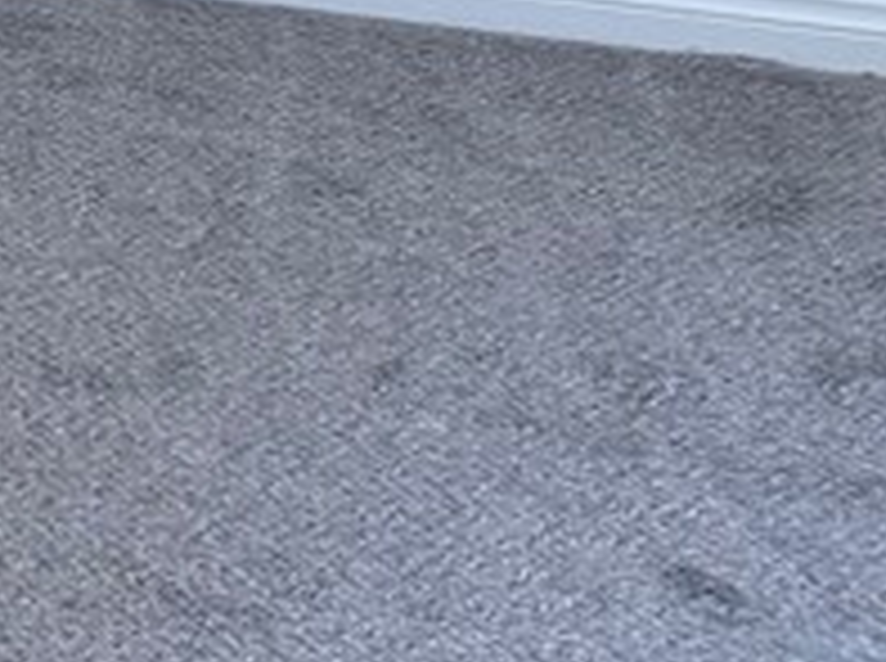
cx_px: -1192
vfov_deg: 10.4
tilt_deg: -8.1
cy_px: -851
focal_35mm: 125
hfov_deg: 12.6
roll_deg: +1.2
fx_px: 3194
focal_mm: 6.76
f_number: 1.78
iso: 250
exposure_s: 1/60
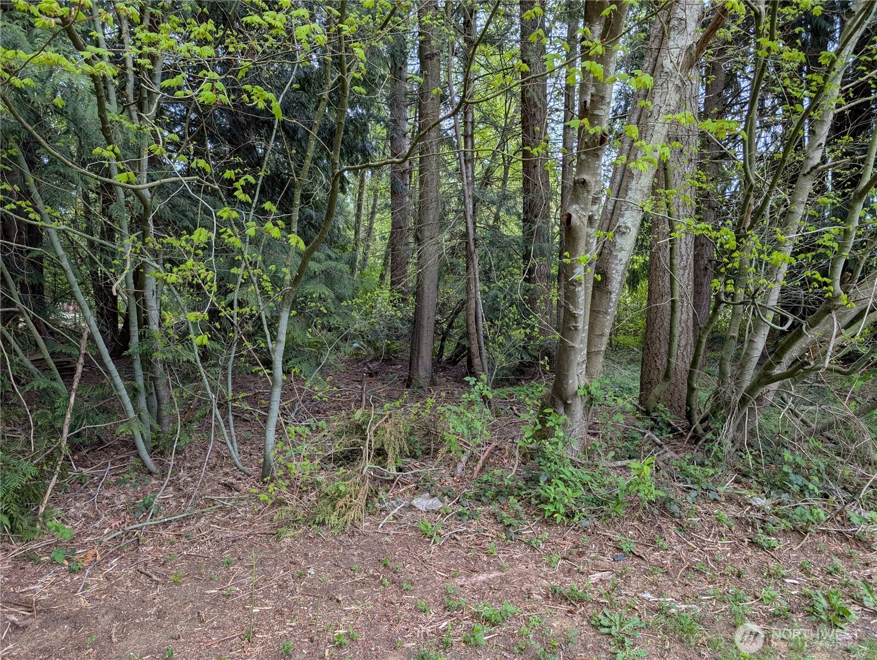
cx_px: 438
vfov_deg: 56.9
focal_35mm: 24
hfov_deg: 71.5
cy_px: 330
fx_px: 609
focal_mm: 6.9
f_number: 1.68
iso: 22
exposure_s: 1/358
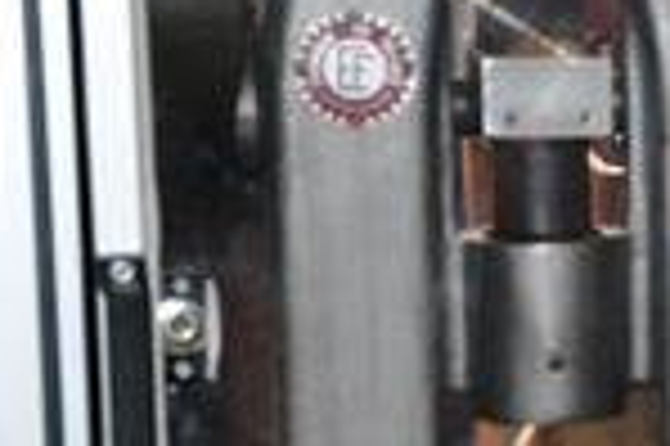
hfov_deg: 8.8
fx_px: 4071
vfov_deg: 6.2
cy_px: 399
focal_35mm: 219
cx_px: 1398
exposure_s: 1/60
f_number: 4.2
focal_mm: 34
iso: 3200
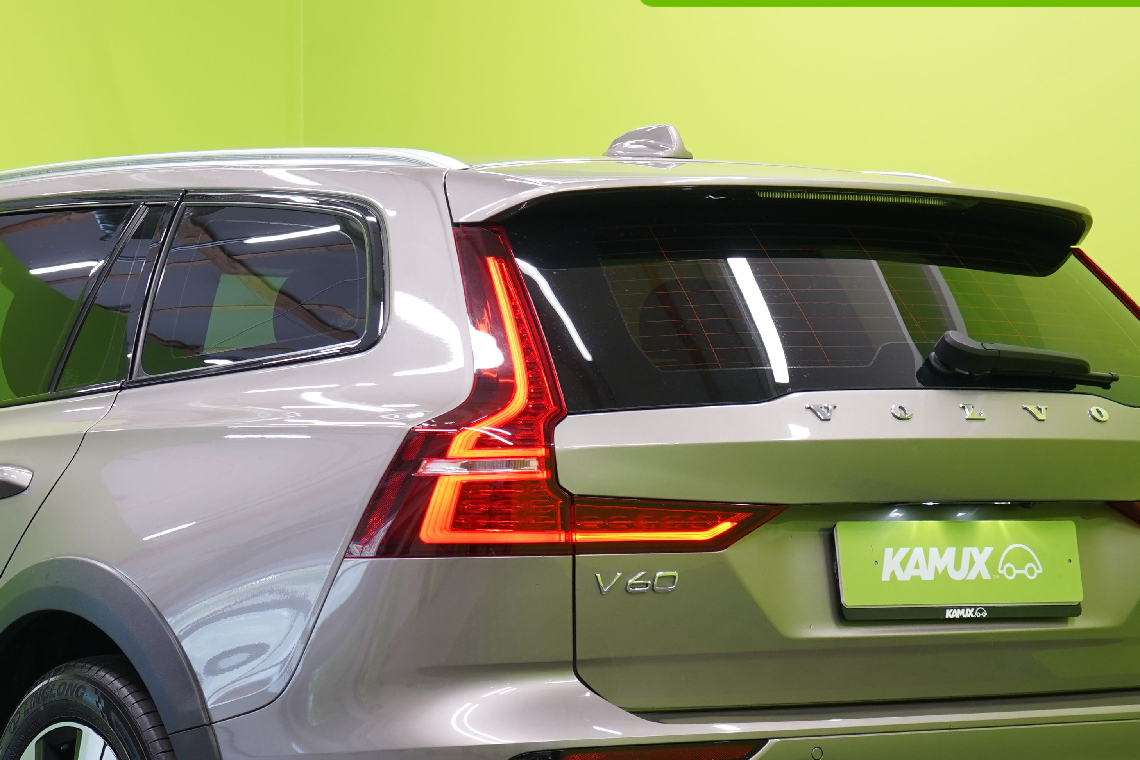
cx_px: 342
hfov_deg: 18.7
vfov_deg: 12.5
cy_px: 512
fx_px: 3452
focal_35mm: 109
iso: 400
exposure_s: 1/25
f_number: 5
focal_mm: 53
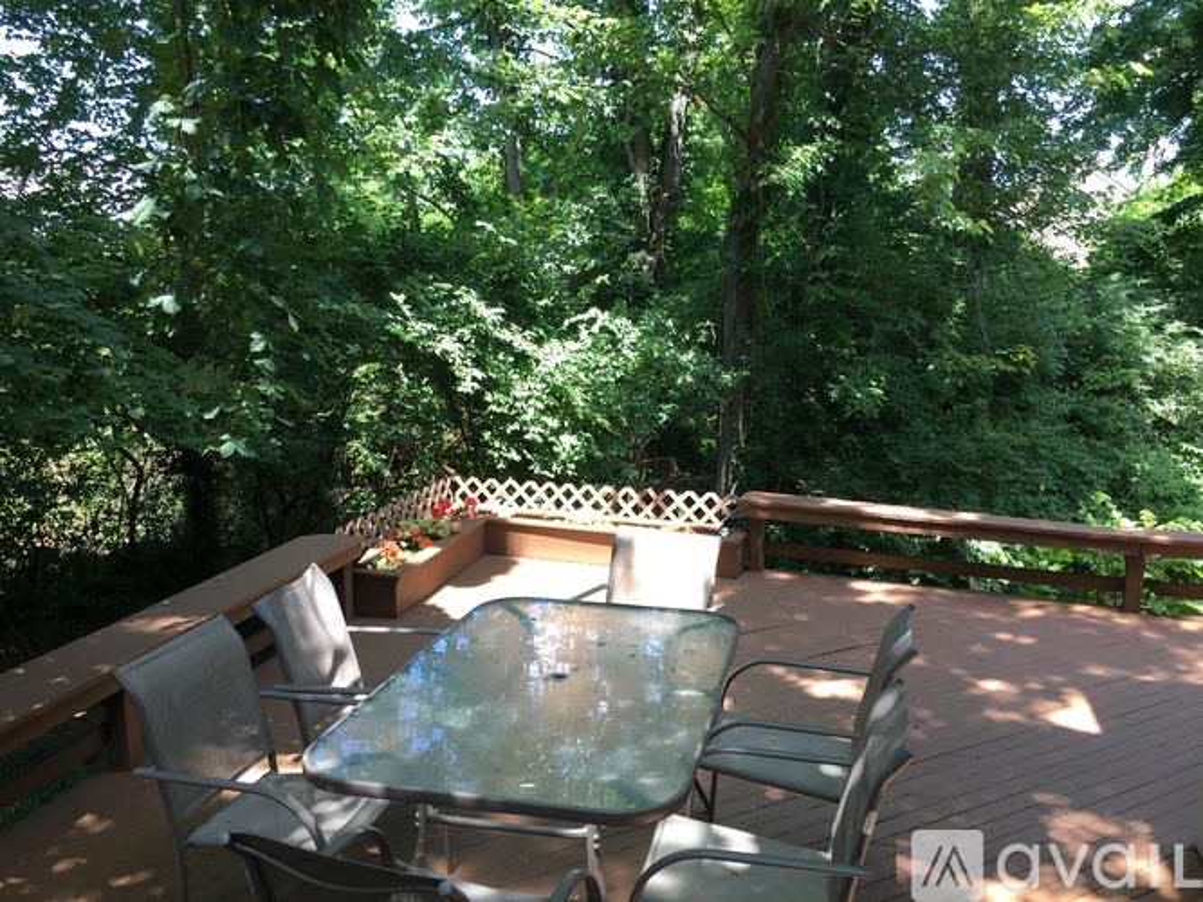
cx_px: 602
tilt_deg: -8.5
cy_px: 451
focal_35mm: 29
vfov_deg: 48.2
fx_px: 1008
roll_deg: +0.4
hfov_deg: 61.7
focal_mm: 4.15
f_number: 2.2
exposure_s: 1/120
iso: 25
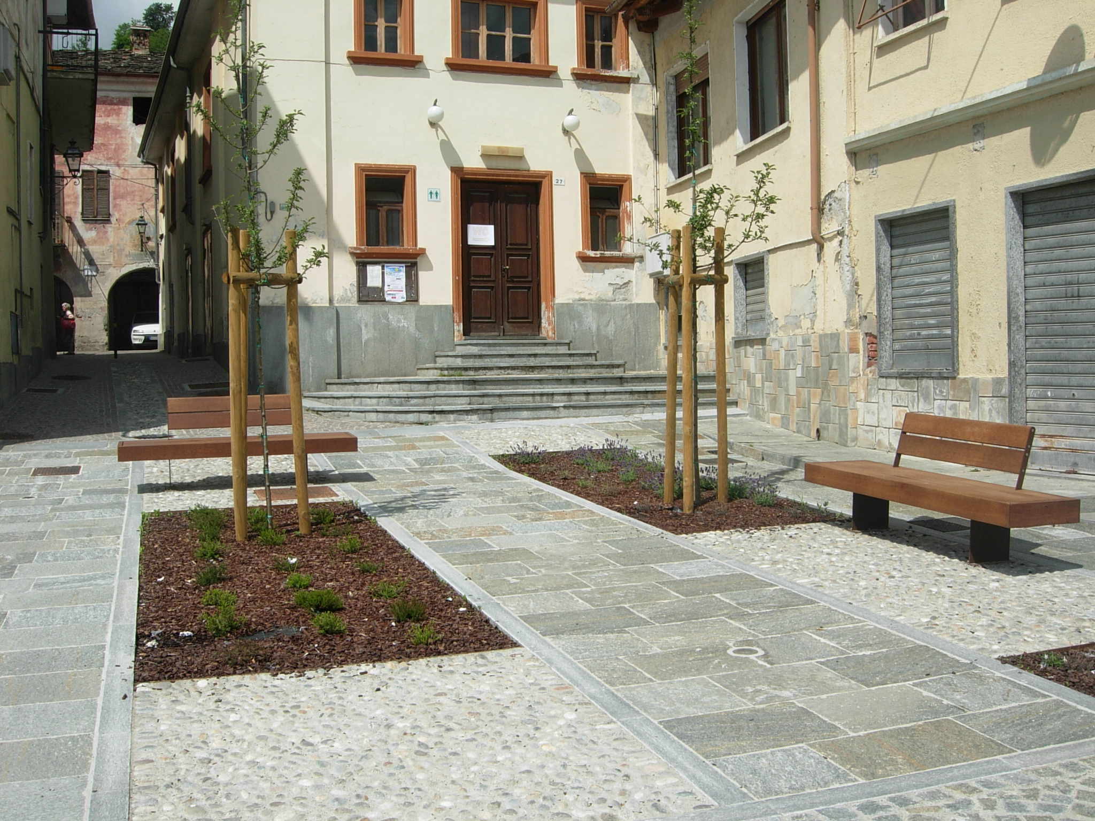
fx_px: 1139
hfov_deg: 51.4
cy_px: 410
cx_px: 548
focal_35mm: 36
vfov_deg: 39.7
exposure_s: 1/406
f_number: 6.8
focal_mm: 7.5
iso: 50
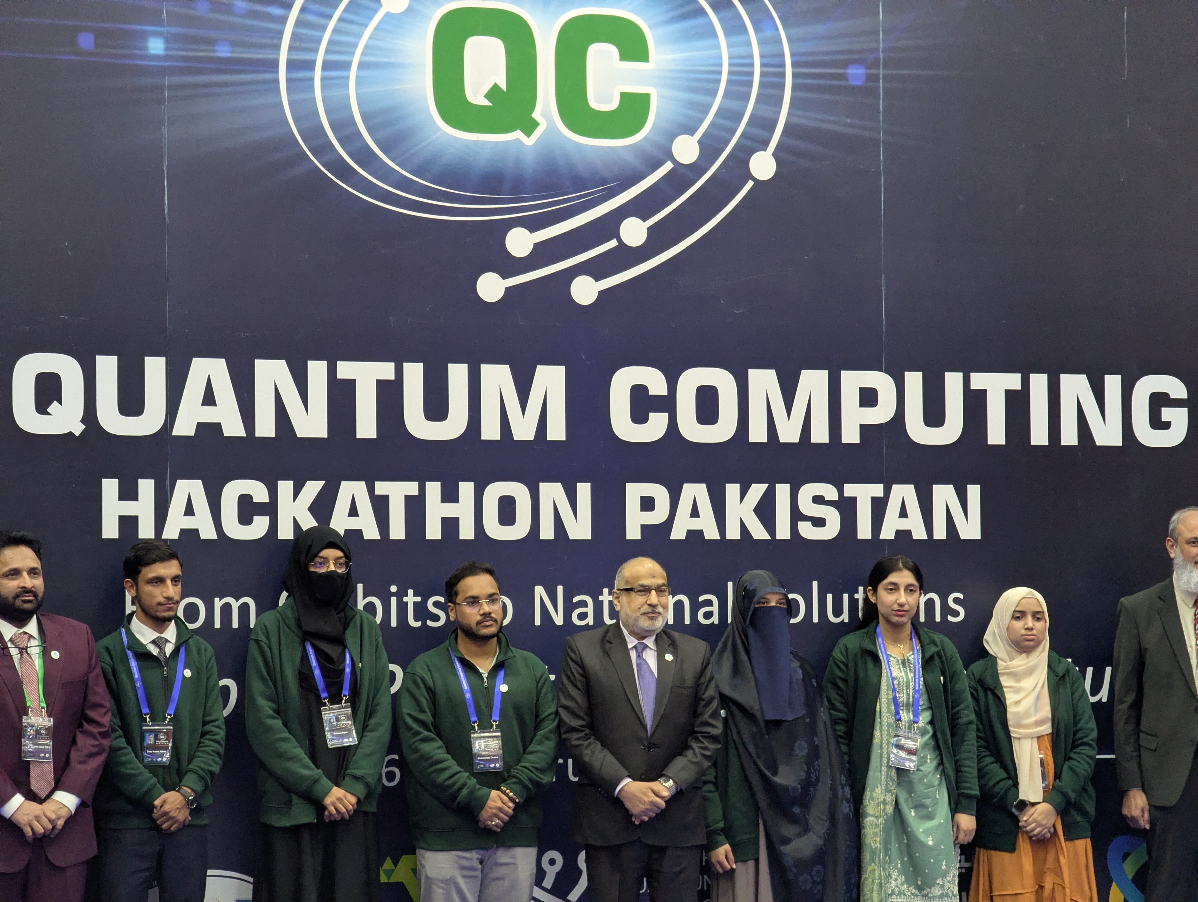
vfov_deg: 14.0
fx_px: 3674
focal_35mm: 106
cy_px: 451
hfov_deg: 18.5
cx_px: 599
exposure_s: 1/50
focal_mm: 19
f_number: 3.5
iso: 1119
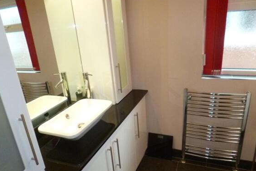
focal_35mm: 26
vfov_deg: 49.4
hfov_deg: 69.4
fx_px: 185
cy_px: 94
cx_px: 129
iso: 400
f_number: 2.5
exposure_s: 1/60
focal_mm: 4.3
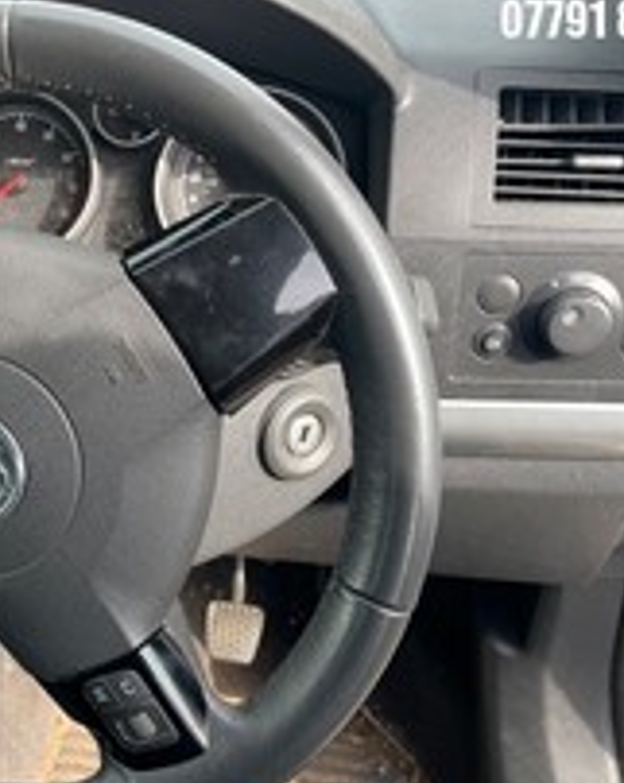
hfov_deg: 32.9
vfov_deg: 41.9
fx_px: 1018
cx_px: 101
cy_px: 454
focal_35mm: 44
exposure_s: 1/121
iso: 32
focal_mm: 4.2
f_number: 1.6
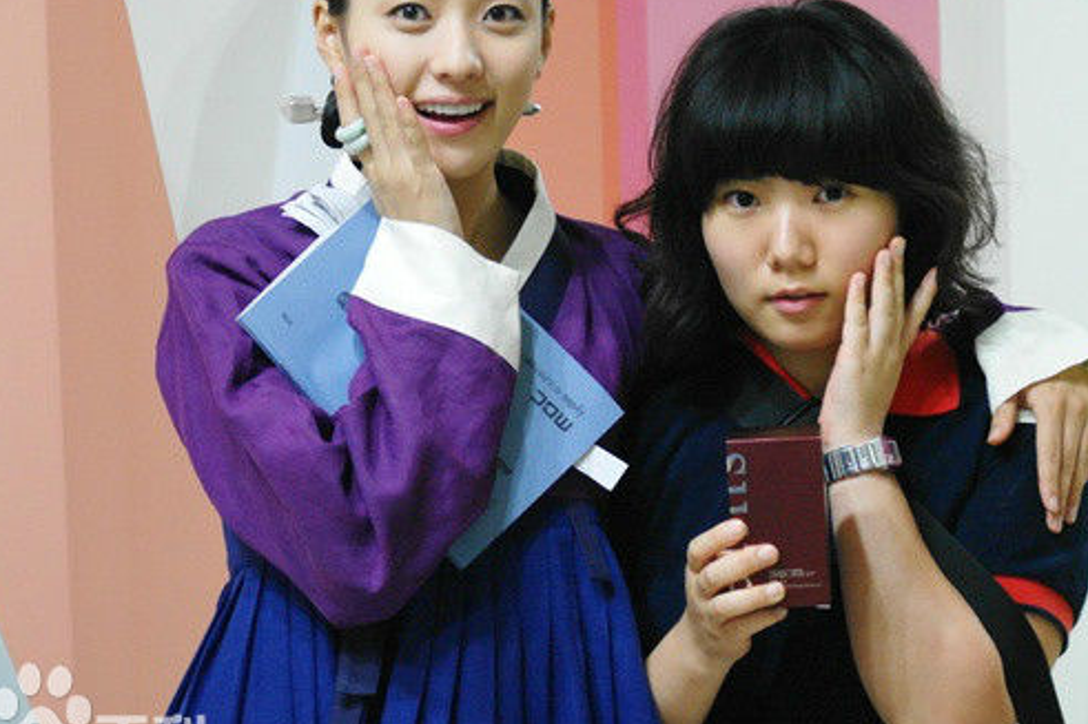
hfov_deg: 17.6
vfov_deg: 11.8
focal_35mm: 116
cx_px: 616
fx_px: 3504
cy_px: 281
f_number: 4
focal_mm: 50
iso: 1600
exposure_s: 1/20
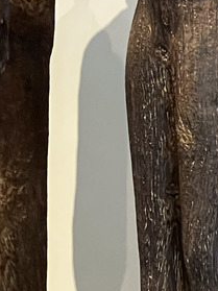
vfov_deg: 6.0
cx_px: 118
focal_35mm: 331
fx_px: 2781
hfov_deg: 4.5
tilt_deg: -4.0
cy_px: 168
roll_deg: +1.0
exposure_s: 1/46
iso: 800
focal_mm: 9
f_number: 2.8
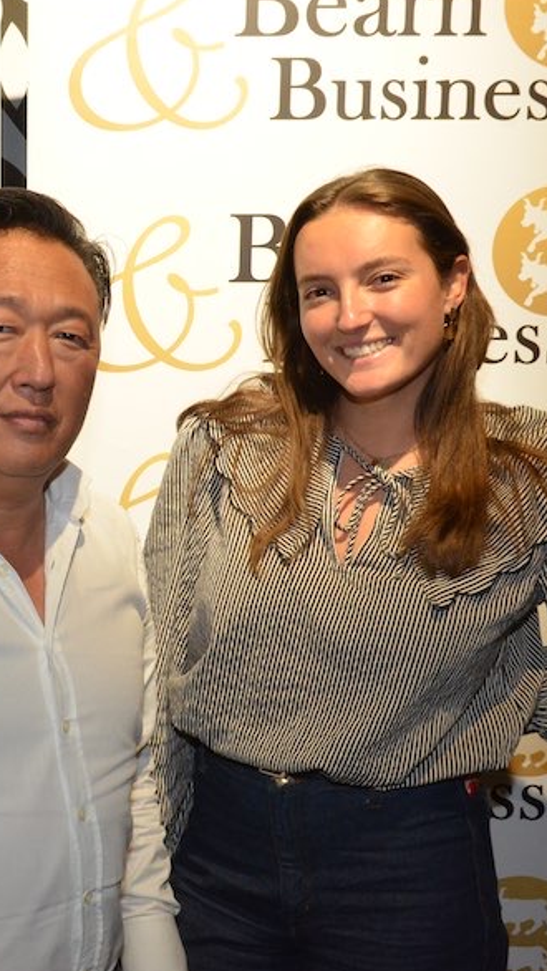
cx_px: 7
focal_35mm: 53
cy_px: 483
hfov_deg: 21.9
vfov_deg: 39.2
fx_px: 1365
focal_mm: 22
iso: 1600
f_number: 8
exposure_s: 1/80
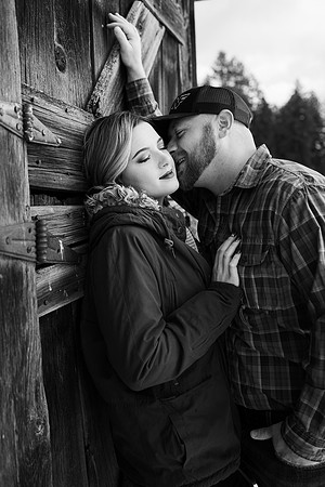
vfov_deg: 54.4
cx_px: 162
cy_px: 244
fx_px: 474
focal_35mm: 35
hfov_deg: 37.9
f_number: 2.8
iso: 200
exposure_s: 1/500
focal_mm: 35
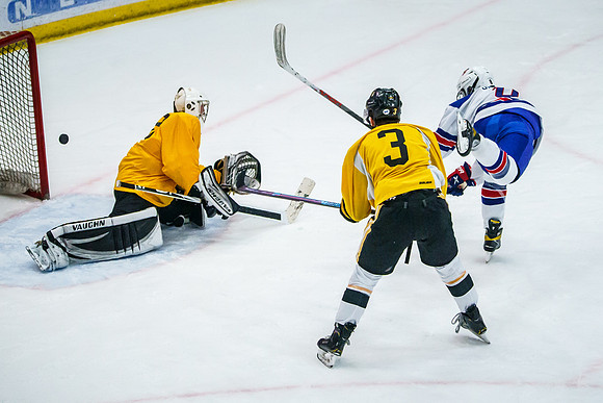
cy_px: 135
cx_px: 371
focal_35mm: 207
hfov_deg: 10.0
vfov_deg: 6.7
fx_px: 3460
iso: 12800
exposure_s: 1/1250
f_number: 4.5
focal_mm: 141
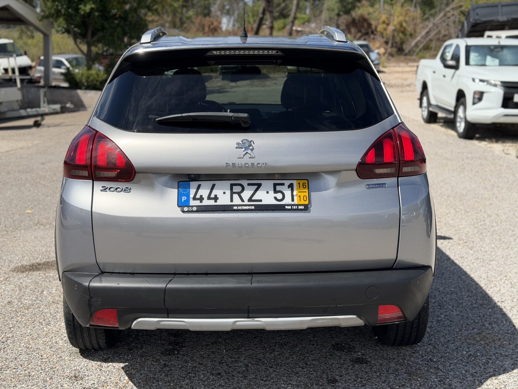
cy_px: 194
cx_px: 259
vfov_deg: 30.3
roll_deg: -2.9
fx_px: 718
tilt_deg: -8.4
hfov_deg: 39.7
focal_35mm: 48
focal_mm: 6.76
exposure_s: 1/6536
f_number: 1.78
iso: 100
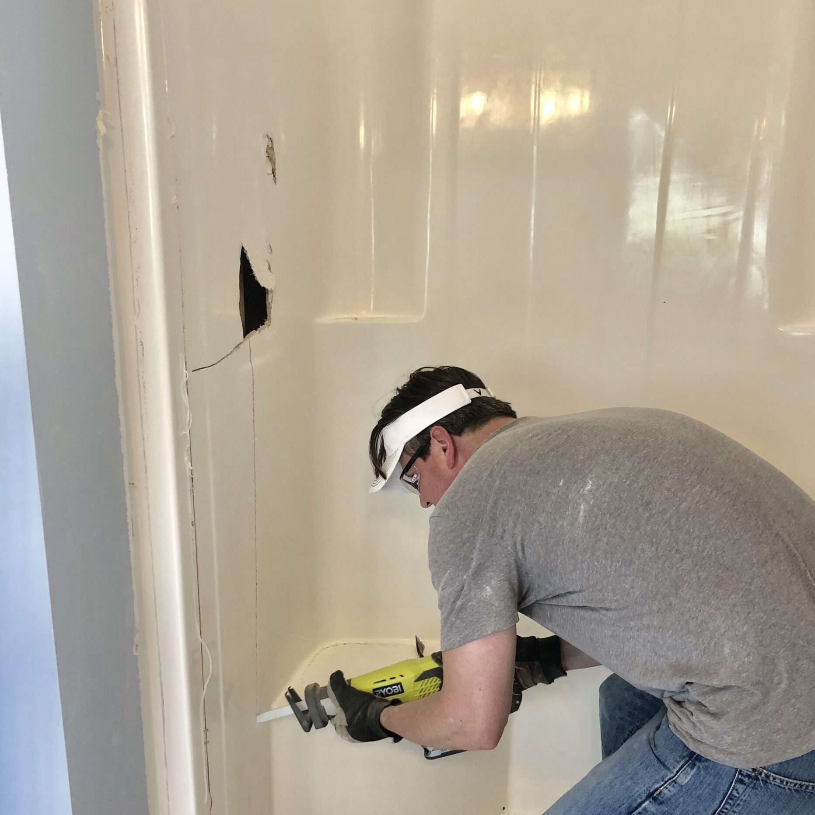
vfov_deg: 48.0
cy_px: 511
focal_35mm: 34
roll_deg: +0.0
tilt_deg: -15.4
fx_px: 906
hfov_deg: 48.4
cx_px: 413
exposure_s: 1/20
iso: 40
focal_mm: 3.99
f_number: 1.8
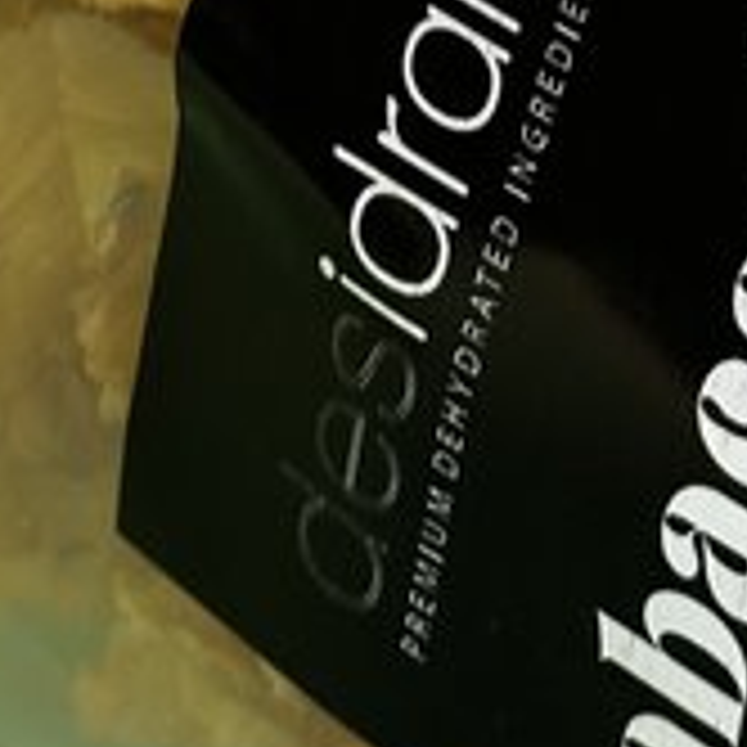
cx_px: -32
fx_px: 4981
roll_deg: -1.9
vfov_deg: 8.4
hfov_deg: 8.5
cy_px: -410
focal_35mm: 204
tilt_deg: -14.8
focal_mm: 6.86
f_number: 1.78
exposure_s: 1/50
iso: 80
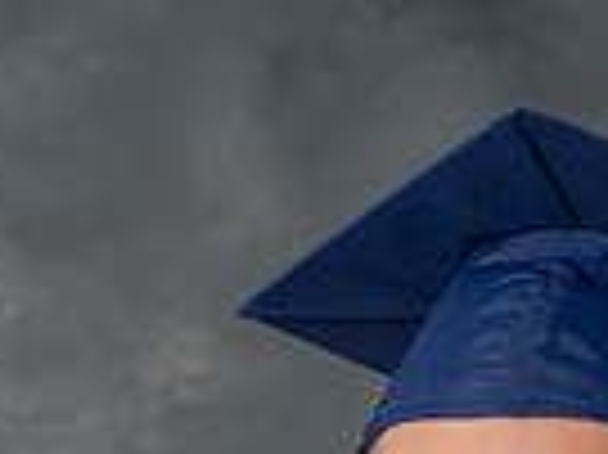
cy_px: 1342
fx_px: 7318
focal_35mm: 417
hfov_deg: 4.8
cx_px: 482
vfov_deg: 3.5
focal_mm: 55
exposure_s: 1/200
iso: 200
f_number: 3.5
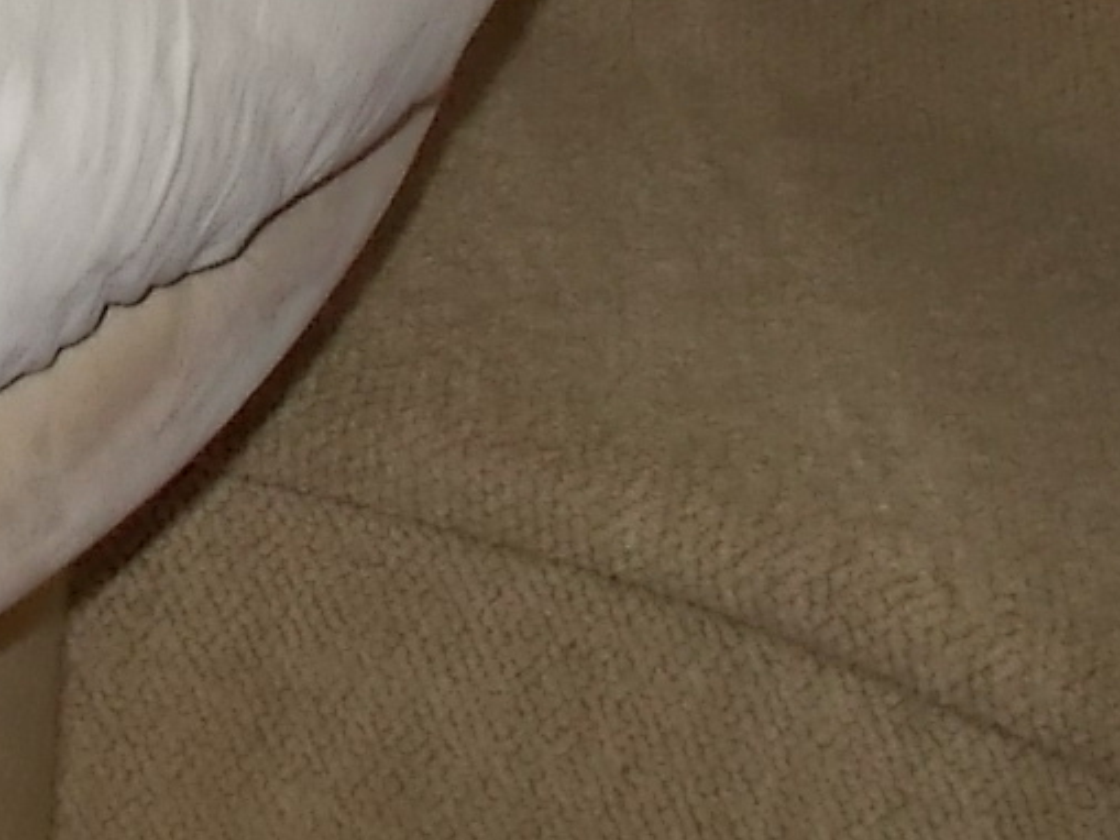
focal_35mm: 116
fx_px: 3754
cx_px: 161
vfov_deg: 11.8
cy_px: -679
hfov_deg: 16.8
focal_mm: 4.6
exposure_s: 1/25
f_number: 3.2
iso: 200
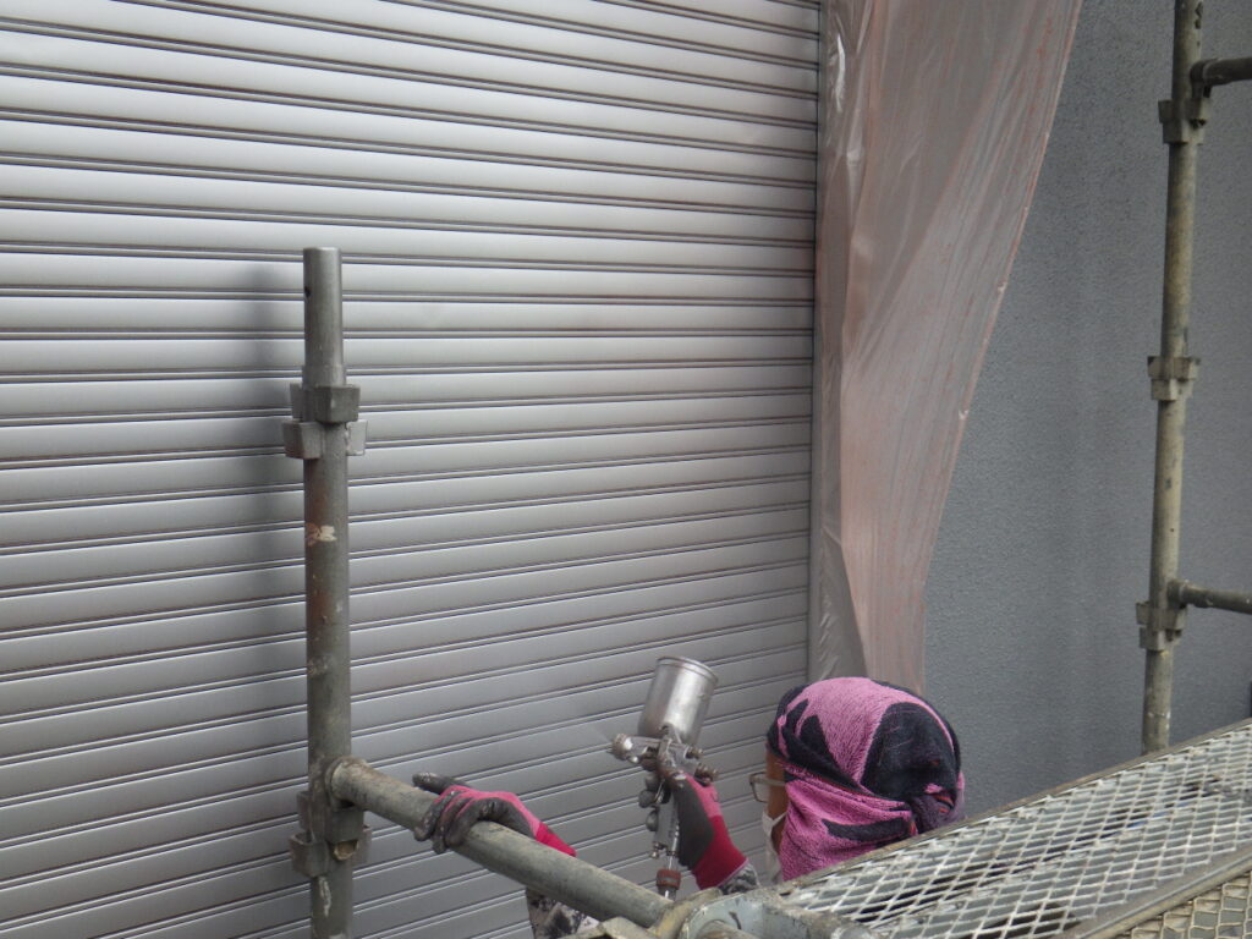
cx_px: 626
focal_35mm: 42
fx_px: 1519
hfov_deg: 44.8
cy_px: 470
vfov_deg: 34.3
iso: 125
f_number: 4.2
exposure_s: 1/200
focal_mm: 7.5
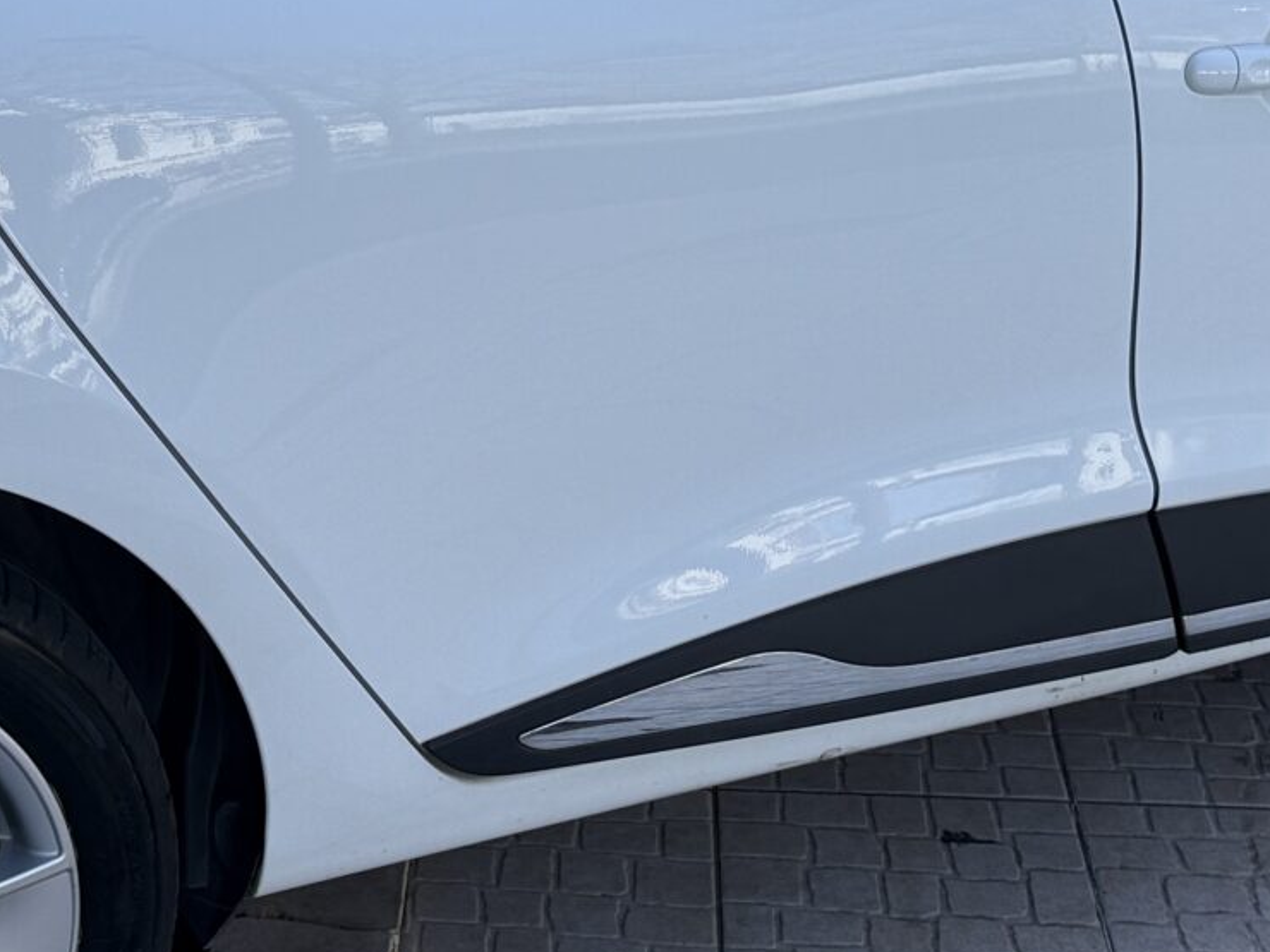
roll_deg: +0.9
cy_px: 180
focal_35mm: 83
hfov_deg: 23.5
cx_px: 463
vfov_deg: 17.6
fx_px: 3045
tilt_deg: -17.6
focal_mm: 6.76
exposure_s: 1/2232
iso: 100
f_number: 1.78
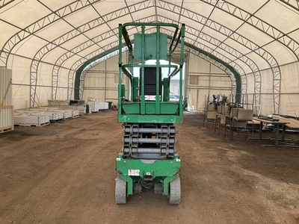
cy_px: 112
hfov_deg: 61.7
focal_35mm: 29
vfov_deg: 48.2
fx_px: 250
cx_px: 150
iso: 20
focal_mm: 3
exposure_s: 1/156
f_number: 1.8
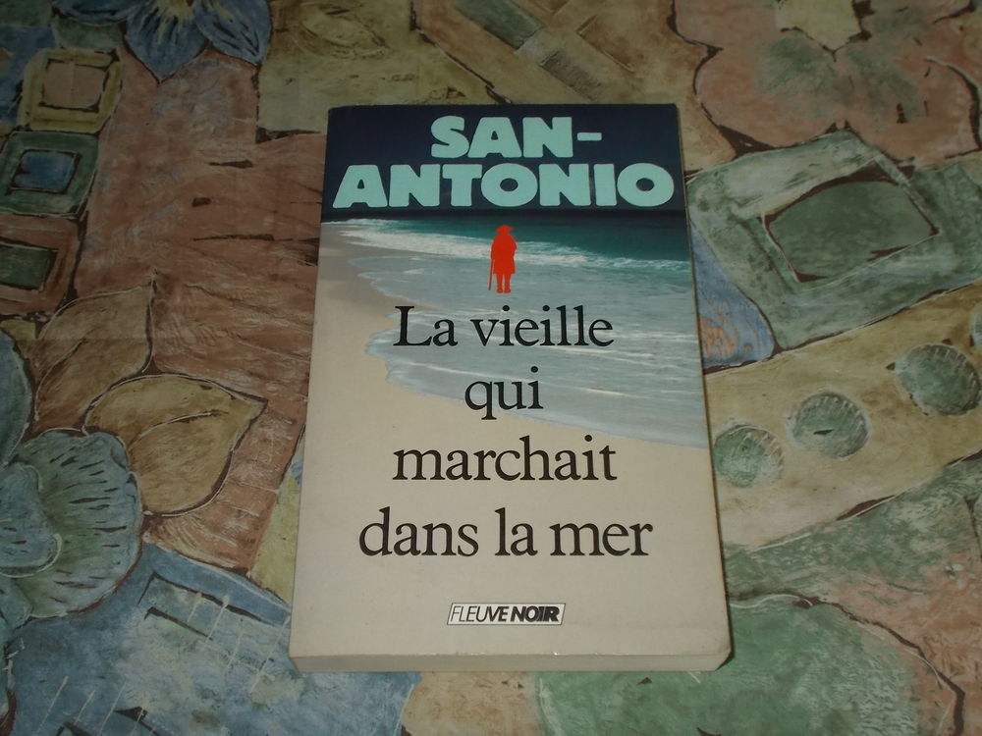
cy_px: 368
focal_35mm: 39
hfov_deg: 47.9
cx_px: 491
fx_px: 1106
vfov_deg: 36.8
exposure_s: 1/30
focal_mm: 6.9
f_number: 3.9
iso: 200
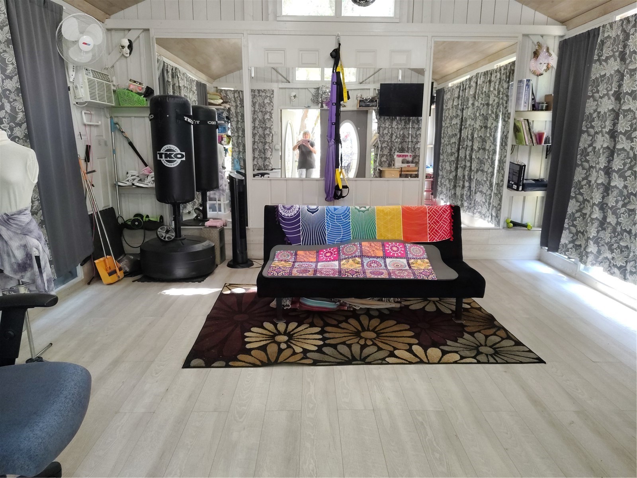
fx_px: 442
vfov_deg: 56.8
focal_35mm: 24
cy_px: 239
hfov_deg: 71.6
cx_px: 318
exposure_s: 1/91.5
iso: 400
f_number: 1.8
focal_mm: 5.56
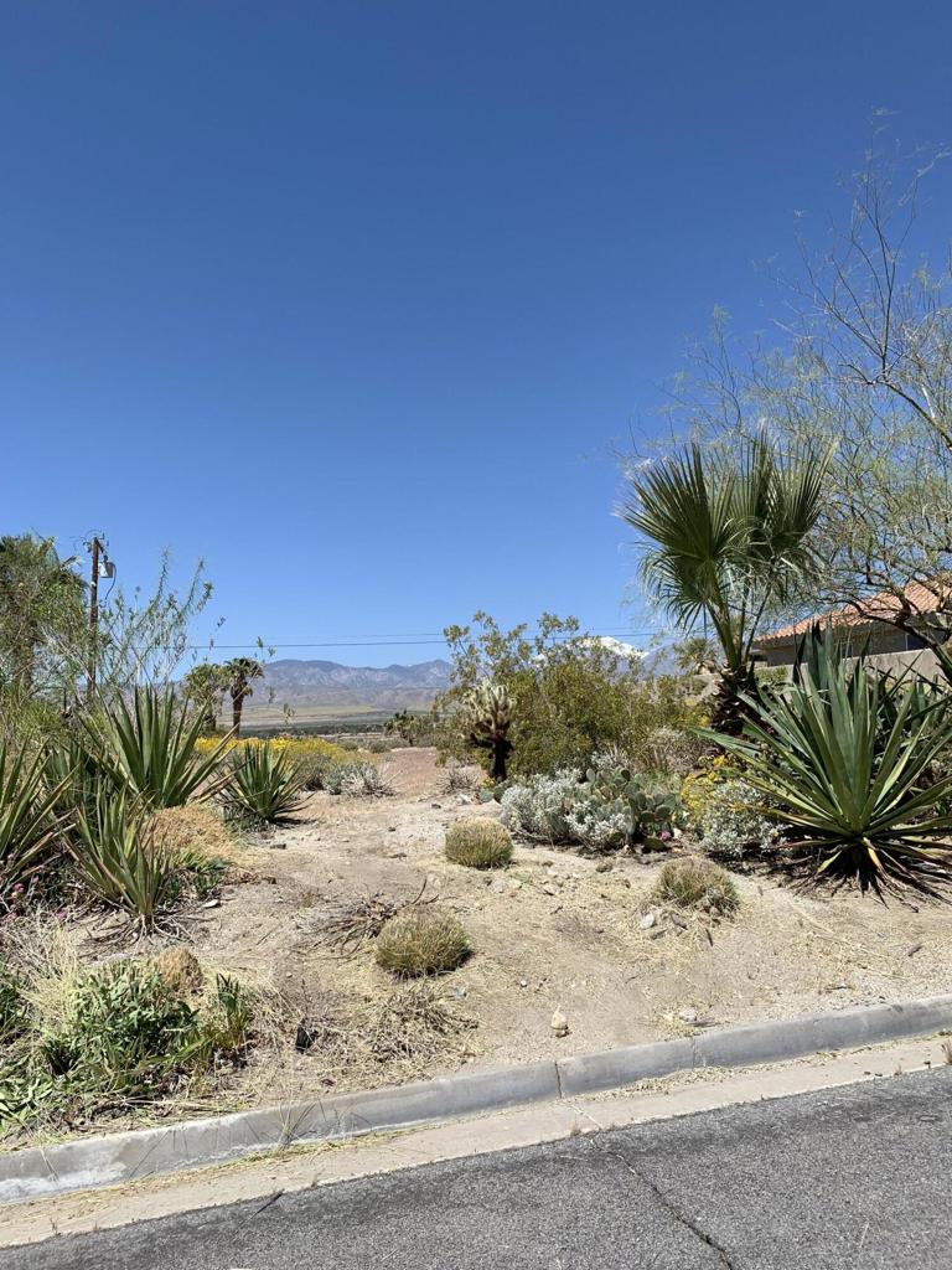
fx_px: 953
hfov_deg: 53.1
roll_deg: +2.6
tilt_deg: +6.9
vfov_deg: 67.3
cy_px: 635
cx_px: 476
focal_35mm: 26
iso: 25
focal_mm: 4.25
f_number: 1.8
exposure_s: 1/2994
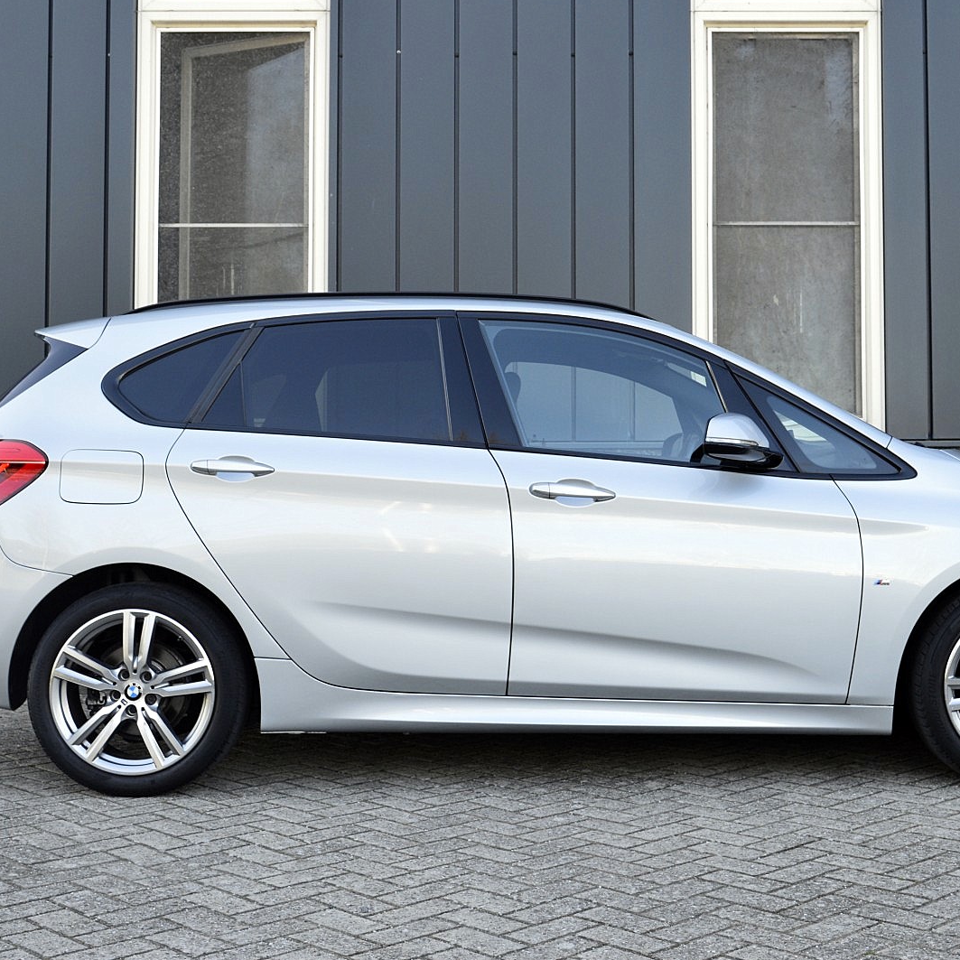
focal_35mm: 49
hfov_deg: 34.8
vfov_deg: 34.9
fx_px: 1526
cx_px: 558
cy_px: 478
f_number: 9
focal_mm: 25
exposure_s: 1/80
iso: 400
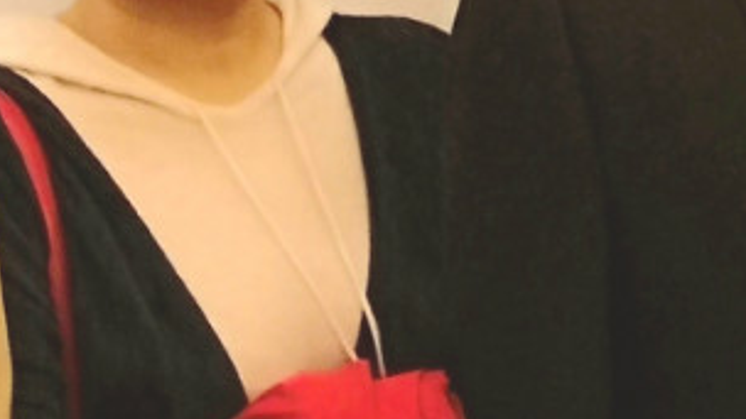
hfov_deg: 11.3
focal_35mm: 178
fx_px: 3521
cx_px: 1283
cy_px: -277
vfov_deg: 6.7
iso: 200
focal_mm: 3.95
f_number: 1.6
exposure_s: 1/33.3
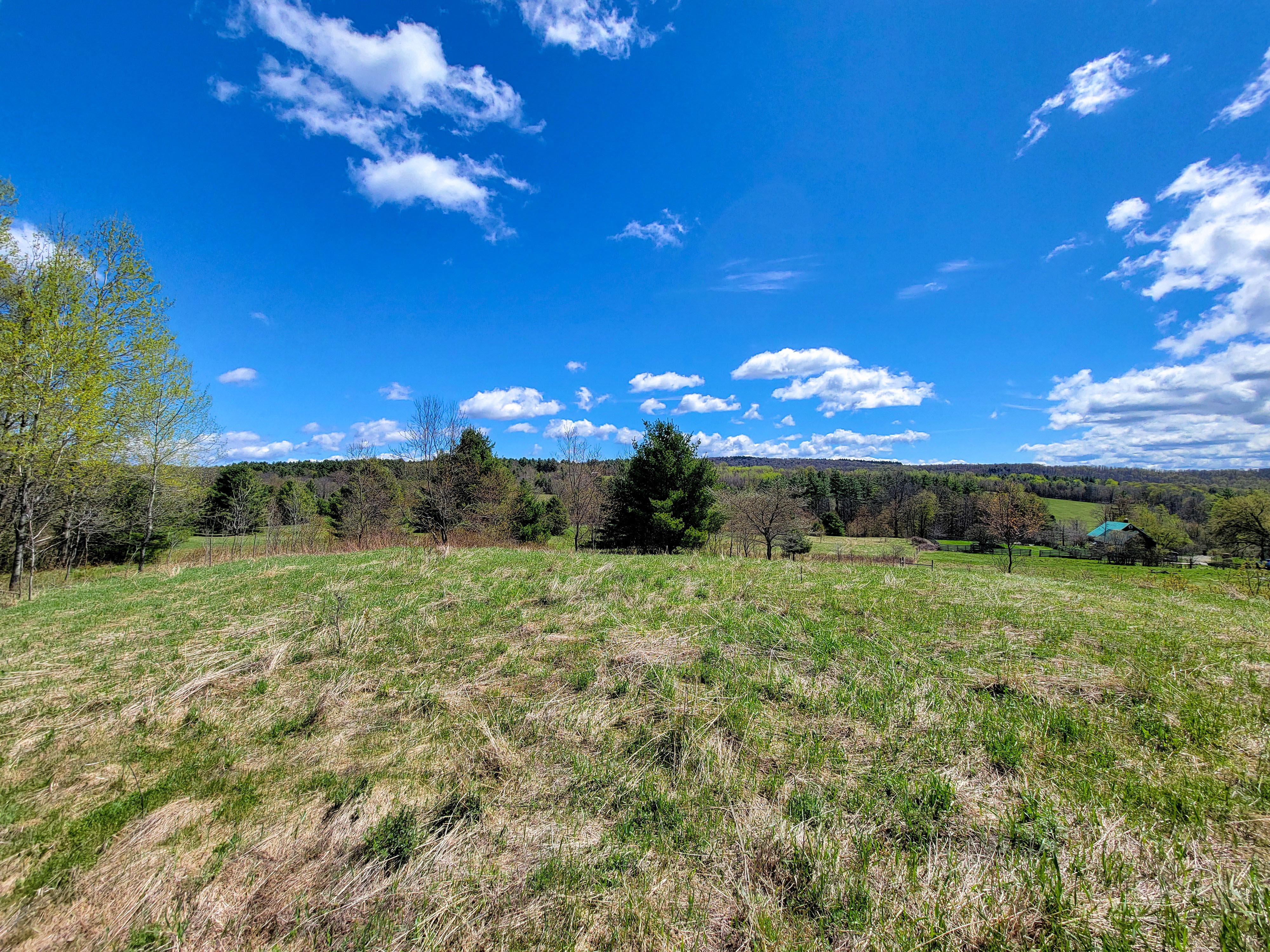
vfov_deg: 89.9
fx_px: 477
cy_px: 476
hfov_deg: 106.2
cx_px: 635
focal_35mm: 13
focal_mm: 2.2
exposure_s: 1/1900
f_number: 2.2
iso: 50
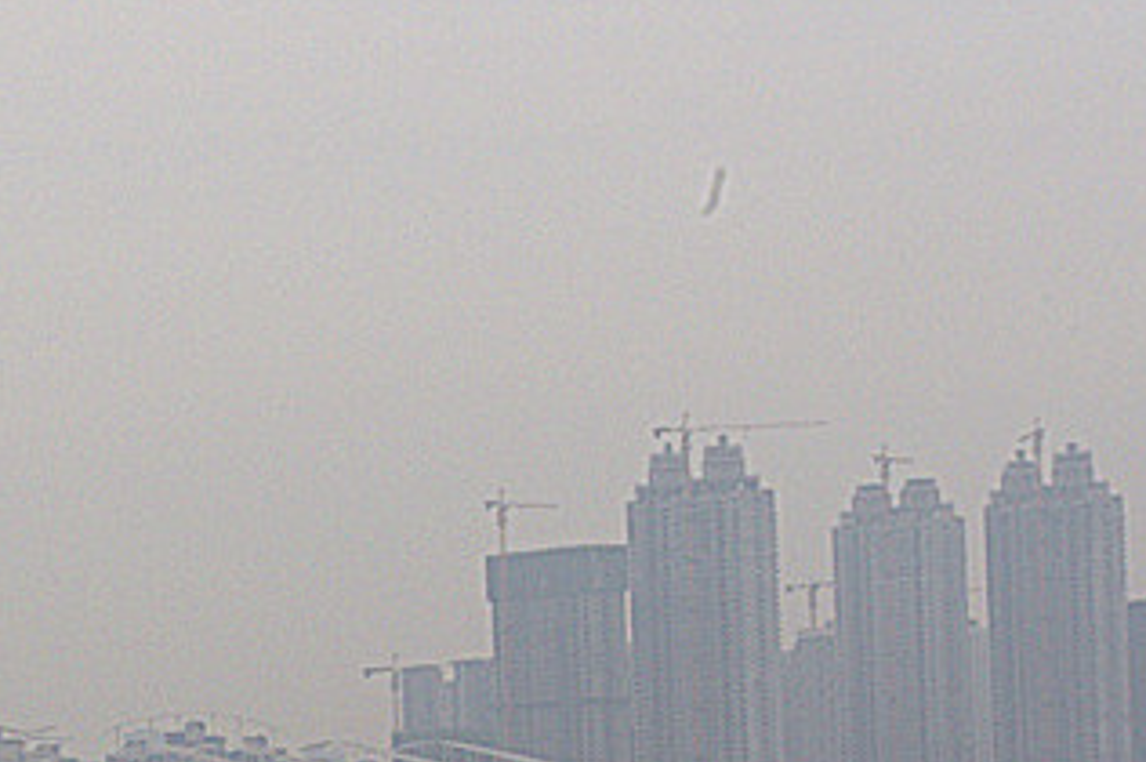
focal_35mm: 162
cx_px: -178
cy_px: 887
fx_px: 5152
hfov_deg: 12.4
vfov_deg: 8.4
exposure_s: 1/125
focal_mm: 42.5
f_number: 20
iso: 200
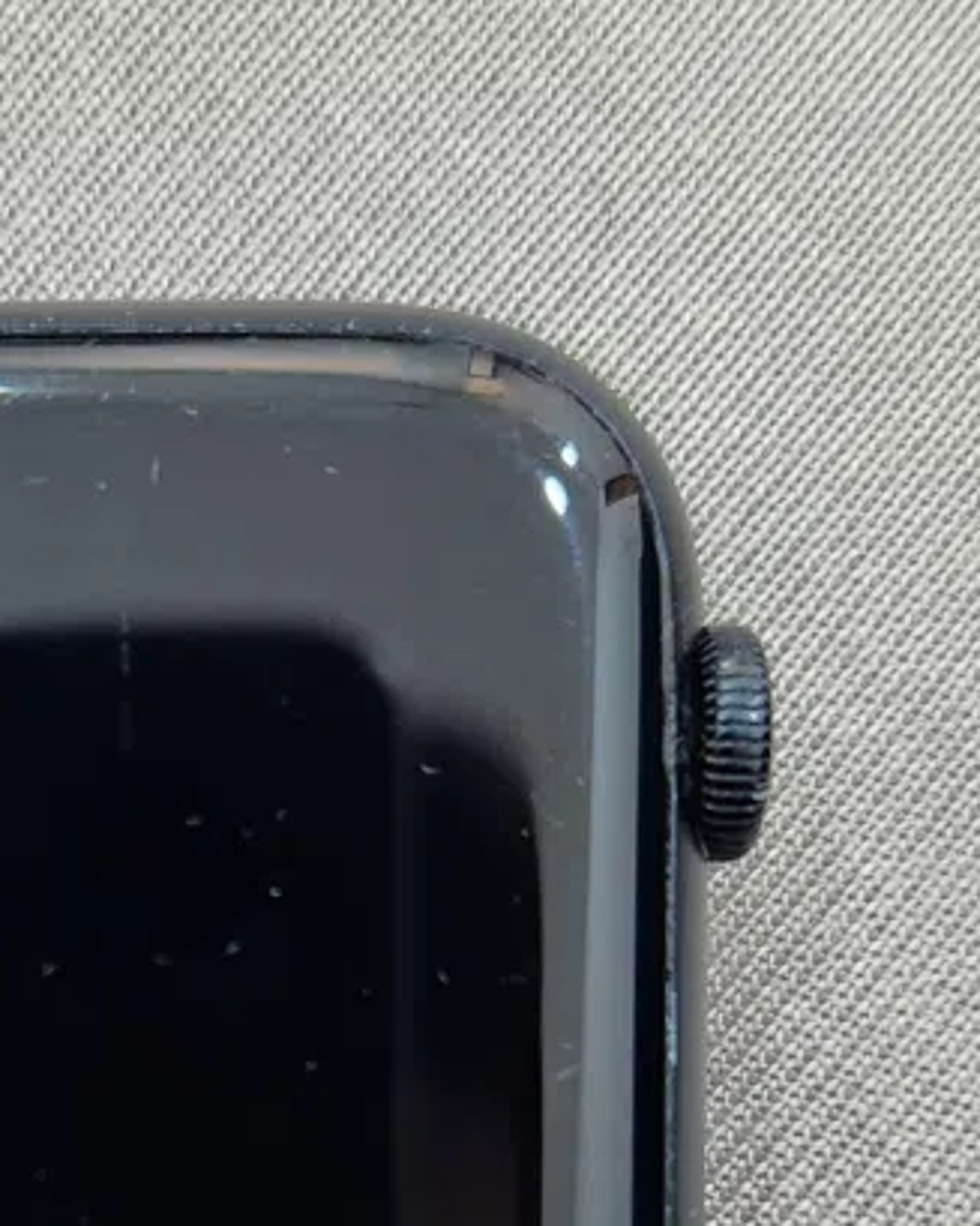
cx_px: 54
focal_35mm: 75
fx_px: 2720
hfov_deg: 19.9
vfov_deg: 24.6
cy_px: 1129
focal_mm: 5.4
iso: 500
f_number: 1.8
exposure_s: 1/50
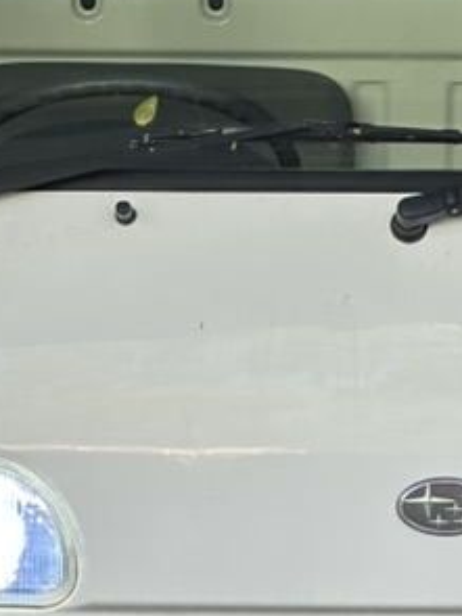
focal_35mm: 267
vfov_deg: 7.4
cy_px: 405
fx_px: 4755
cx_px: 487
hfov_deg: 5.5
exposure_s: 1/99
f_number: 2.8
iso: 100
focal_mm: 9
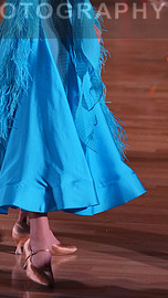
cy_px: 2
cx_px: 30
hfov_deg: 6.1
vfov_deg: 10.8
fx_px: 1567
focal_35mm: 198
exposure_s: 1/500
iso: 800
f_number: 2.8
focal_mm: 88
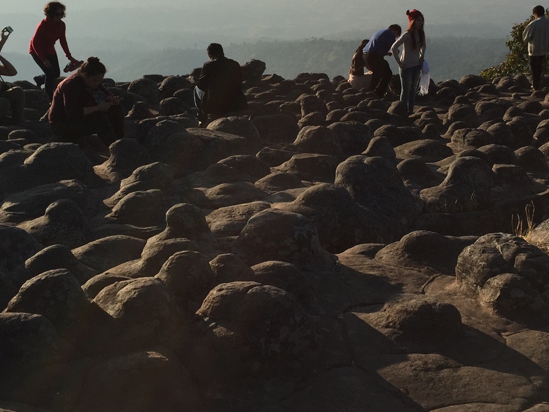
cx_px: 321
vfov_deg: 27.2
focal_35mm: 53
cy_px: 103
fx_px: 841
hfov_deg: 36.1
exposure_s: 1/3597
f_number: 2.2
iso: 32
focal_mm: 4.15
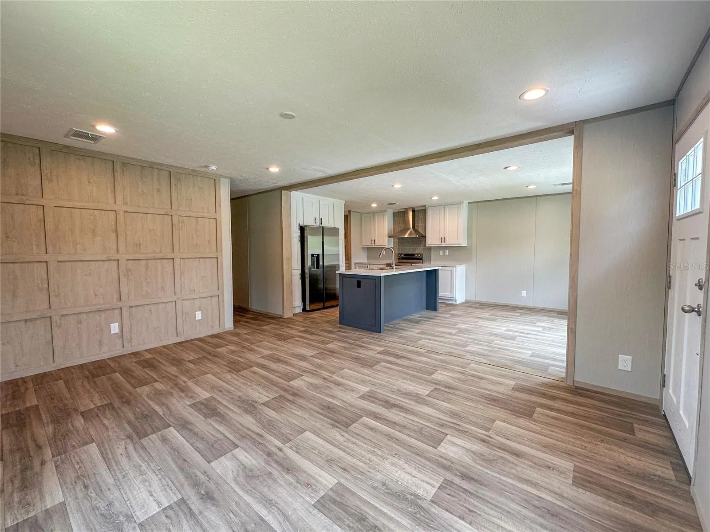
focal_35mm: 14
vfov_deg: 85.6
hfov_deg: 102.1
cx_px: 355
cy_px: 266
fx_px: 287
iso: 100
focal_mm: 2.22
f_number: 2.2
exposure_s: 1/120
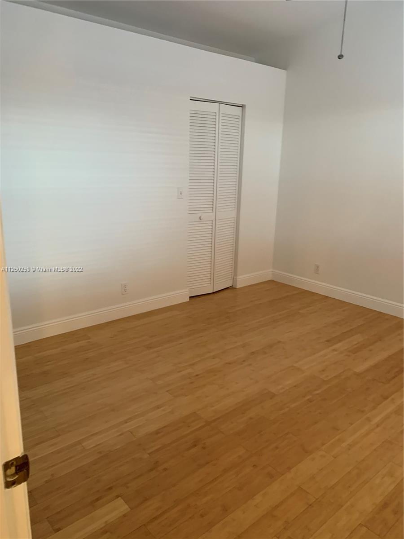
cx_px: 202
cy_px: 270
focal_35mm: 26
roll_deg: -0.2
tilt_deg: -14.3
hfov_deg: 53.1
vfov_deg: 67.3
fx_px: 405
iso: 320
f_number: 1.8
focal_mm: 4.25
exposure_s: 1/60
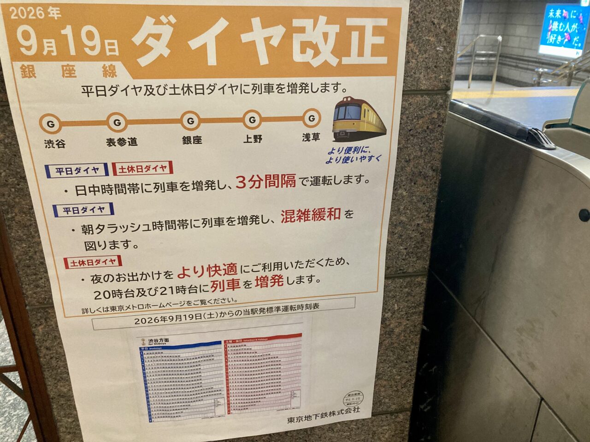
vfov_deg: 49.7
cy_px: 221
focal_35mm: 28
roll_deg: -0.8
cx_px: 295
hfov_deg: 63.4
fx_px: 477
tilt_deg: -23.4
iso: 320
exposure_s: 1/35
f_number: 1.8
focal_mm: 3.99
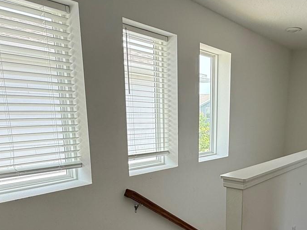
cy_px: 178
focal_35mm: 33
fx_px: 293
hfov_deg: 53.4
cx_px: 222
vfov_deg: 41.4
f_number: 2.2
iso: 50
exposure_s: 1/159
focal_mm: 2.22
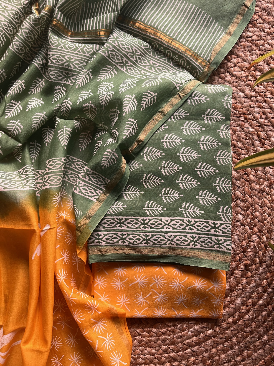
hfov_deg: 53.1
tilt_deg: -88.4
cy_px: 183
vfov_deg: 67.3
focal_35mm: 26
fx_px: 274
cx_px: 137
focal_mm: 5.1
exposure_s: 1/121
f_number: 1.6
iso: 100
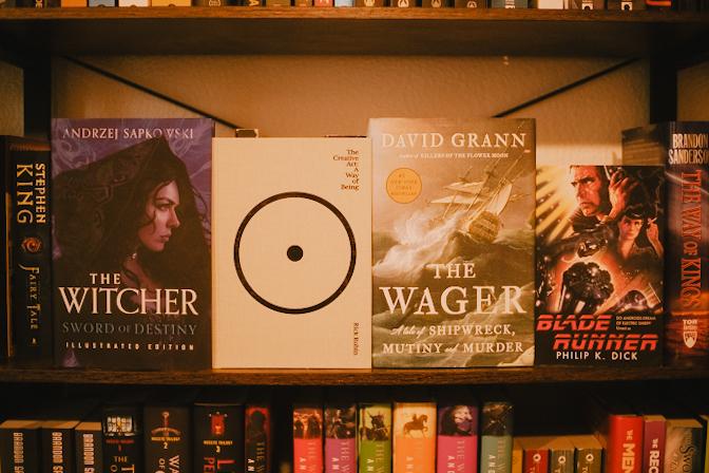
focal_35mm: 42
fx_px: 827
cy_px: 236
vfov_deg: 31.9
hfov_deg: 46.4
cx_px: 354
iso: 4000
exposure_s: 1/160
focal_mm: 28
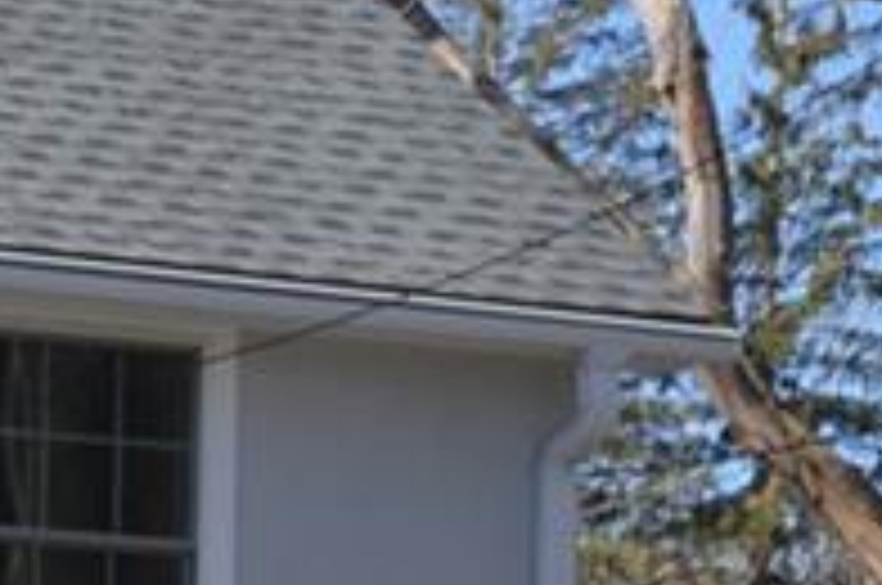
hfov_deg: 9.1
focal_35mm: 204
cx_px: -1246
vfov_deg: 6.6
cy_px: 832
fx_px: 4990
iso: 100
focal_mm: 26
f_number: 7.1
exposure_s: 1/200
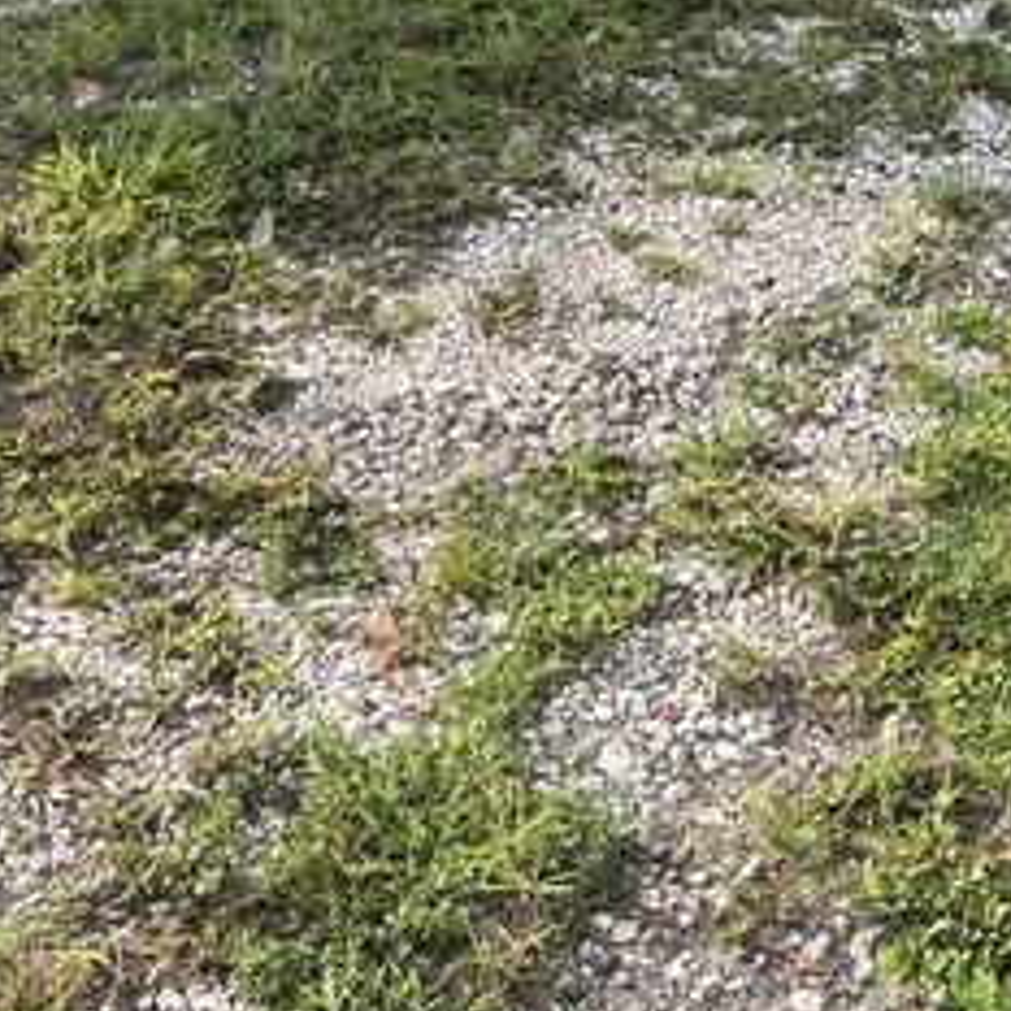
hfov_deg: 20.4
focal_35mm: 84
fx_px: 2776
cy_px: -553
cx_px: 816
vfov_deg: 18.1
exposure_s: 1/780
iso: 50
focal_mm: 5.7
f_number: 1.5
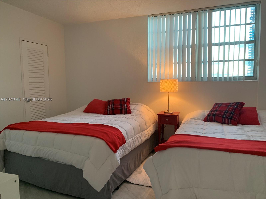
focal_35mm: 26
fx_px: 200
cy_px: 100
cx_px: 133
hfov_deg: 67.3
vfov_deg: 53.1
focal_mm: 4.25
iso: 200
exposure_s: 1/60
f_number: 1.8
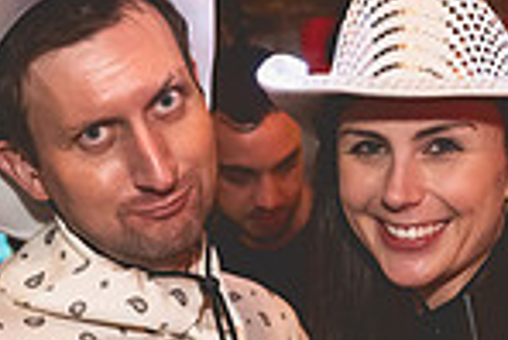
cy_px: 393
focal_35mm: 114
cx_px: 340
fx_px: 1610
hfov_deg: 17.9
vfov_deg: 11.8
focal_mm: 28.5
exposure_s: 1/100
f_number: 3.2
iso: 3200
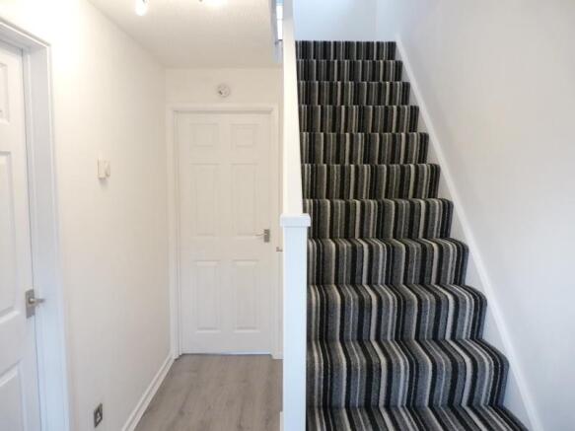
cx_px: 288
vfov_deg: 51.3
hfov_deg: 65.3
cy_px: 216
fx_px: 448
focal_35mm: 27
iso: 400
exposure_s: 1/30
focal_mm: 4.8
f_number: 2.8
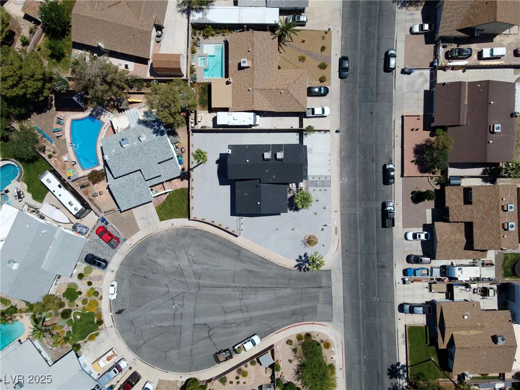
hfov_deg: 71.6
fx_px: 361
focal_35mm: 24
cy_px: 195
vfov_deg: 56.8
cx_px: 260
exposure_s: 1/1000
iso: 100
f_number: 2.8
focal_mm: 4.5
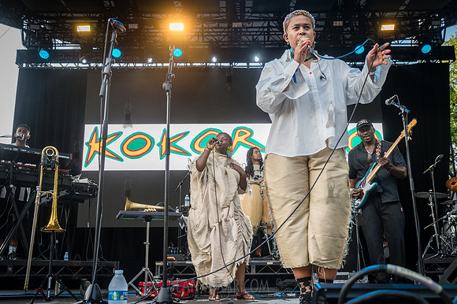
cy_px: 152
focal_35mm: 37
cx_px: 228
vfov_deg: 36.1
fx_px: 467
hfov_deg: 52.2
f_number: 4.5
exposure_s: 1/640
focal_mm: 35
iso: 1000
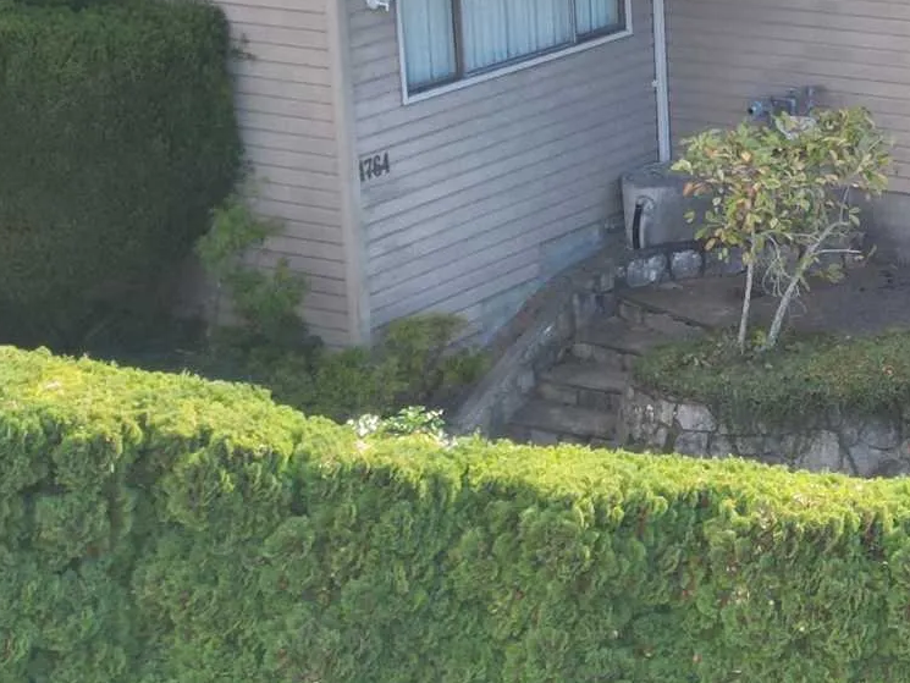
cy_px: 4
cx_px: 1054
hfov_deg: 18.9
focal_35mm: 99
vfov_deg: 14.7
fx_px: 2603
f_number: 1.7
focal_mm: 6.72
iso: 150
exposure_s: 1/1000
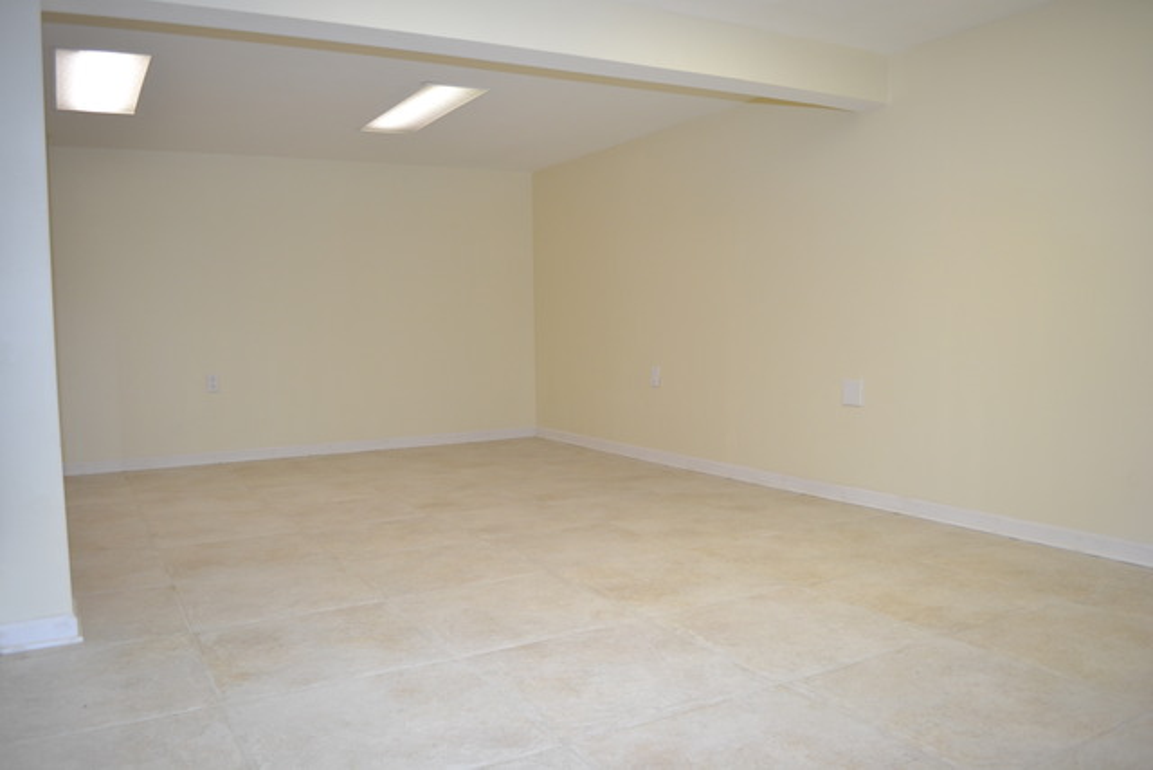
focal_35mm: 27
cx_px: 576
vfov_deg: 48.0
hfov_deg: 67.4
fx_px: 865
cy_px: 385
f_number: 3.5
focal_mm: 18
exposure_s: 1/60
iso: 500
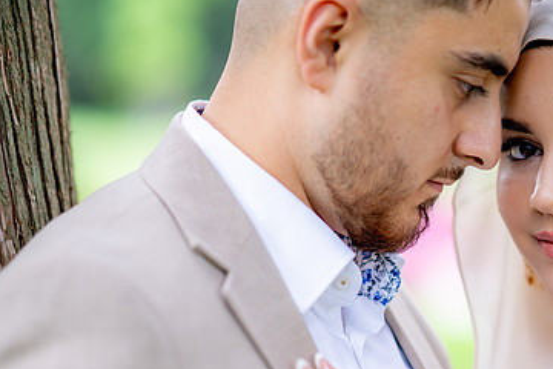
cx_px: 442
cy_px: 207
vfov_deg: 10.0
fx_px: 2104
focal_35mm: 137
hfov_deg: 14.9
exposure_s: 1/500
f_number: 1.4
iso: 100
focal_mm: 85
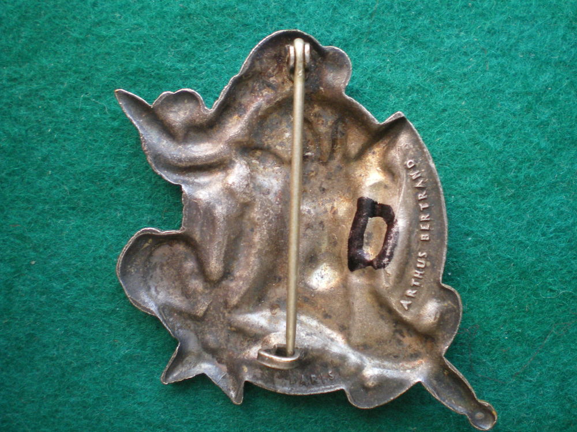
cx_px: 288
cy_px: 216
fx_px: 633
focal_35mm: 38
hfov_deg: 49.0
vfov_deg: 37.7
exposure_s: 1/50
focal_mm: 6.3
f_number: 3.1
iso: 200
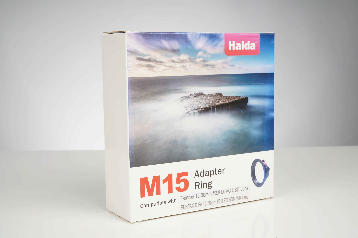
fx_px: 517
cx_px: 179
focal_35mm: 52
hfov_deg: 38.2
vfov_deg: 25.9
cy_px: 119
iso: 200
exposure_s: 1/160
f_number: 18
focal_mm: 52
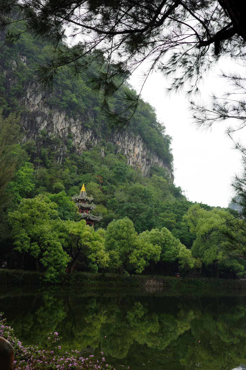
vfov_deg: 48.5
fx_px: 410
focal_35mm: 40
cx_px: 123
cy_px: 185
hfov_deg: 33.4
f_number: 5
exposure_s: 1/400
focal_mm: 26
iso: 200
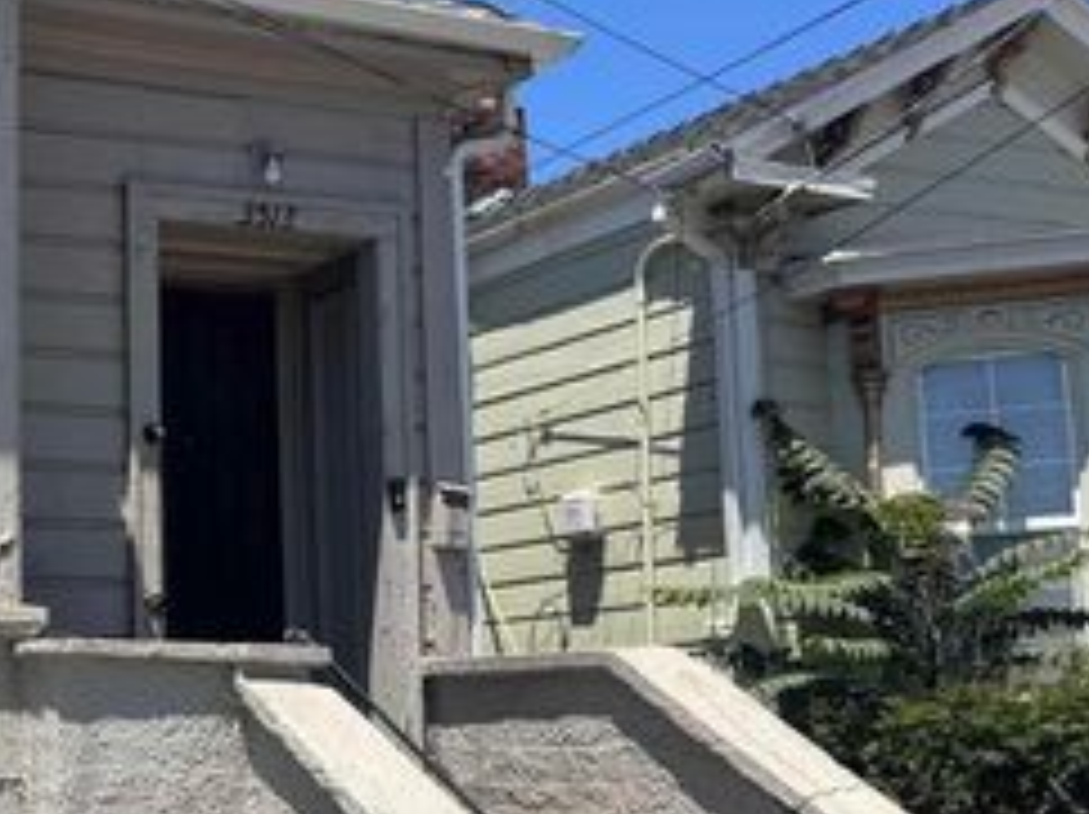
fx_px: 1854
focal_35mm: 59
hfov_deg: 28.5
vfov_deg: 24.7
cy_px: 537
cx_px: -212
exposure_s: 1/3413
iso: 80
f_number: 1.78
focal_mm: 6.76
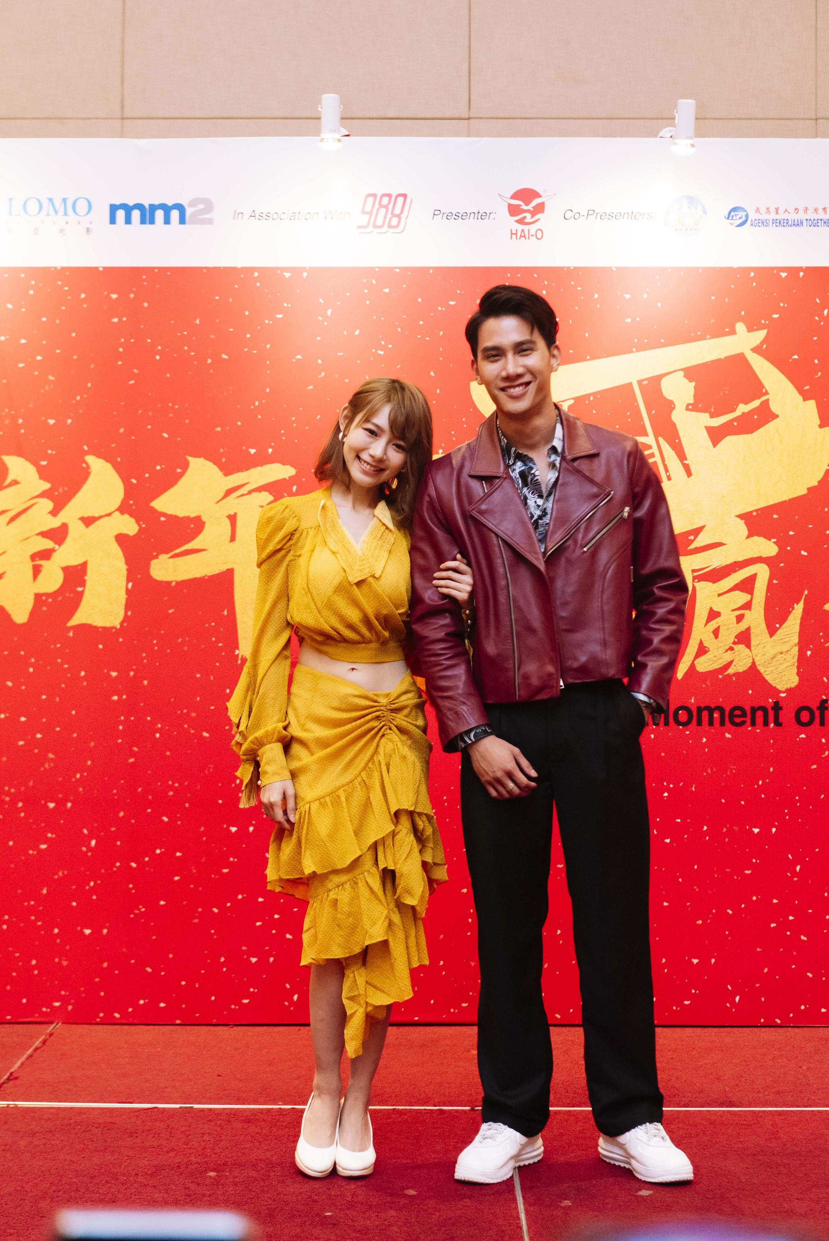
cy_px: 620
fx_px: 2277
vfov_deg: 30.5
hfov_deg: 20.6
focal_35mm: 66
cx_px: 414
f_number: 5
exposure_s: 1/125
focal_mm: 66
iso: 4000
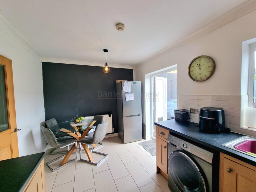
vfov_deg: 89.9
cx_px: 128
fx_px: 96
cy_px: 96
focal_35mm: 13
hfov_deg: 106.2
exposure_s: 1/116
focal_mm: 2.2
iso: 50
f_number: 2.2
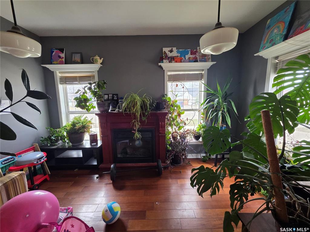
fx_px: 116
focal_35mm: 13
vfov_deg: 89.9
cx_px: 155
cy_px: 116
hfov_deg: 106.2
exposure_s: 1/120
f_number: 1.9
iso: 250
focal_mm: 2.2
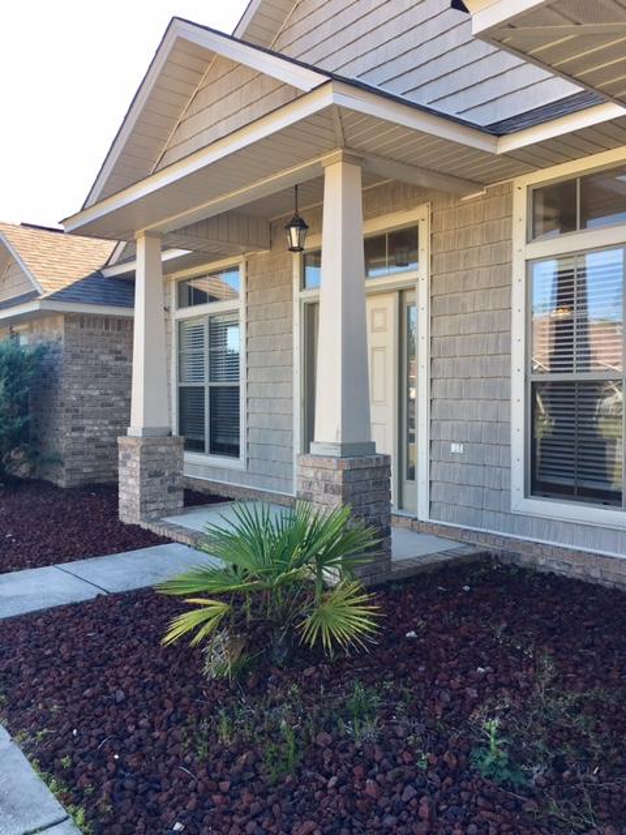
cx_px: 313
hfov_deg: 48.2
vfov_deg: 61.7
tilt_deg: -1.2
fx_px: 699
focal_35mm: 29
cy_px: 418
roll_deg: +0.2
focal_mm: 4.15
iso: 25
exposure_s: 1/262
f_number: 2.2
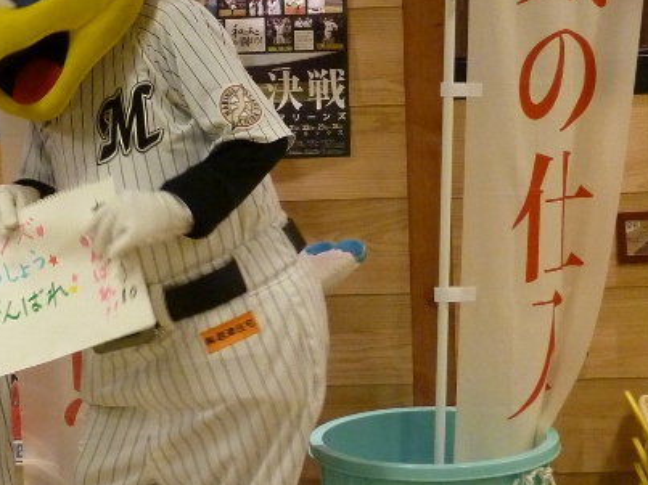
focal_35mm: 89
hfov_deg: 21.9
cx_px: 206
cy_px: 183
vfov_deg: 16.6
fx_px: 1666
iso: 400
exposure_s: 1/15
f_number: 3.8
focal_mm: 6.3
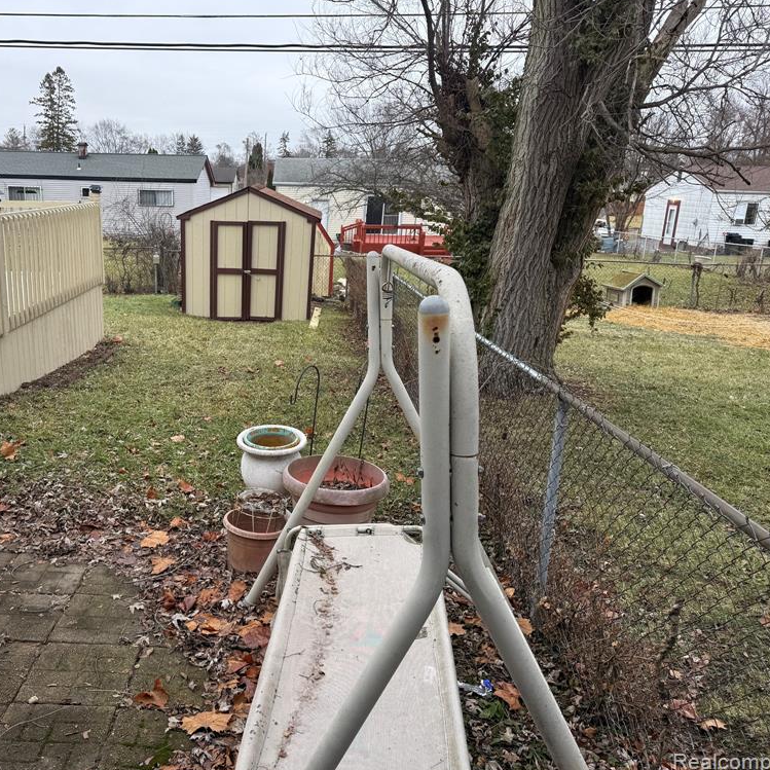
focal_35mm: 29
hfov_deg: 54.4
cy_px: 383
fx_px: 730
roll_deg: -0.9
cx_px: 251
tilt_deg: -16.0
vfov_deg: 55.6
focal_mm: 6.76
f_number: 1.78
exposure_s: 1/448
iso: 80
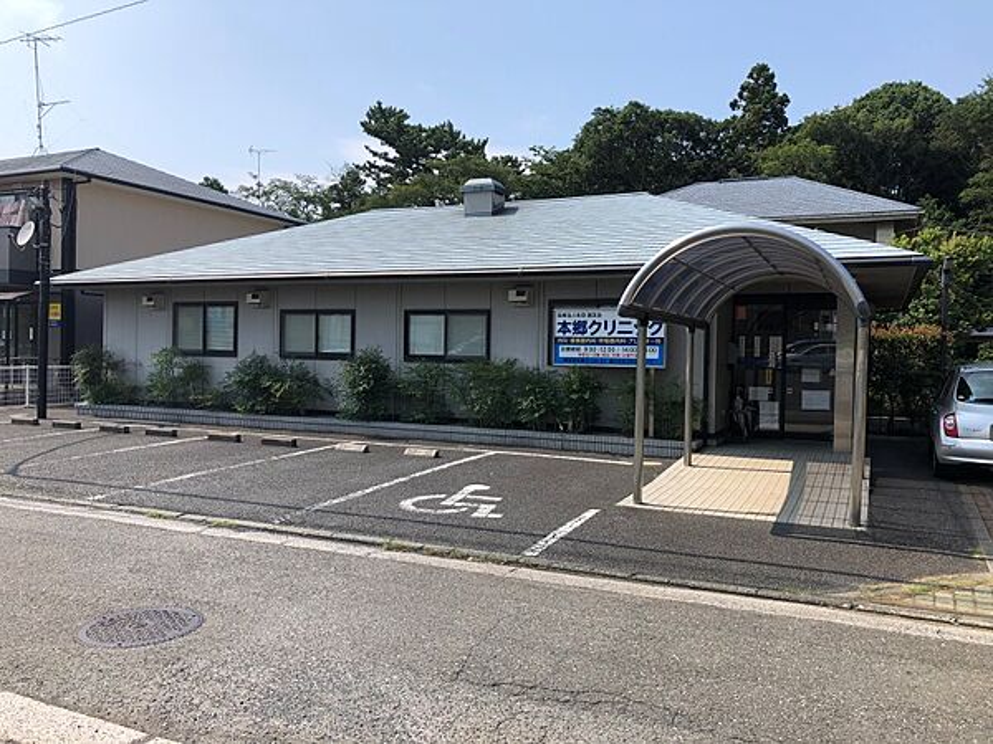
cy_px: 372
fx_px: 803
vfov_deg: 49.7
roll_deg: -0.7
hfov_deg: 63.4
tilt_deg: -1.6
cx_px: 496
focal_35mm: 28
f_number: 1.8
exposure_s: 1/2000
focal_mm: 3.99
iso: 20
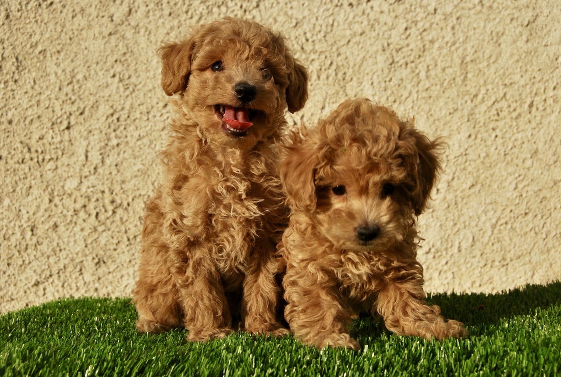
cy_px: 188
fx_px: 796
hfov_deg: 38.8
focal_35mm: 51
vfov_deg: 26.6
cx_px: 280
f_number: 10
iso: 200
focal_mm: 34
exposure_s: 1/250
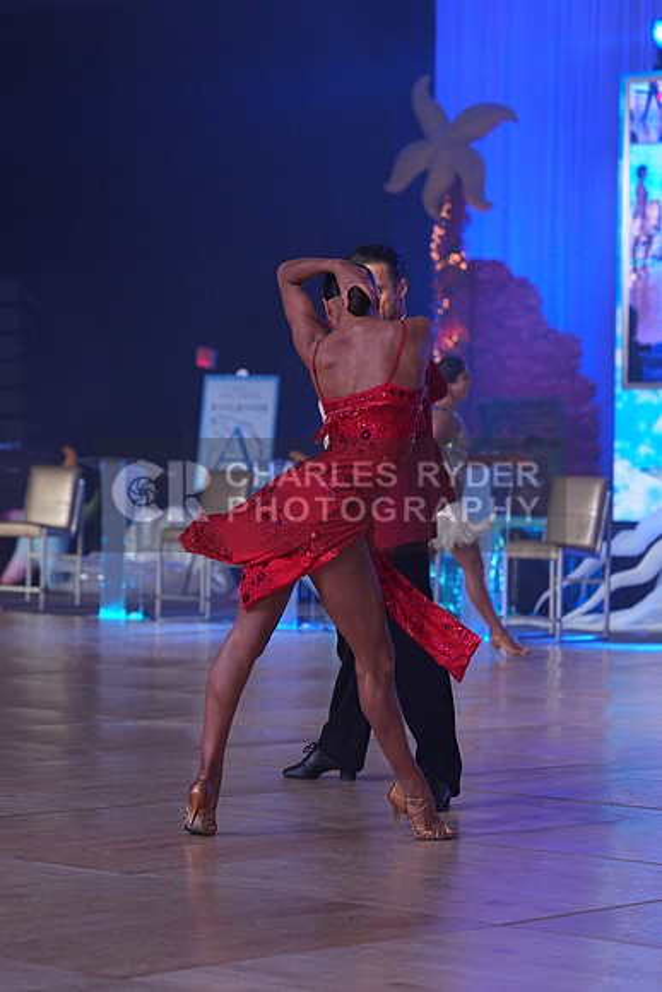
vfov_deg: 18.3
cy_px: 496
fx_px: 3087
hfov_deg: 12.2
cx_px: 331
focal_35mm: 112
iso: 1600
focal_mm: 112
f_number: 4
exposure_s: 1/400
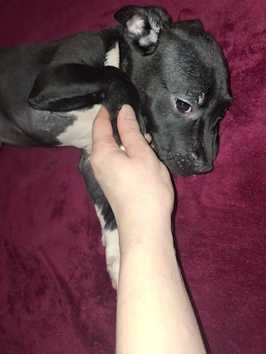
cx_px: 133
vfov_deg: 73.9
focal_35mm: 23
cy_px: 177
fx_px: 236
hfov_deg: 58.9
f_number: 1.8
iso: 125
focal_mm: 5.54
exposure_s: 1/100
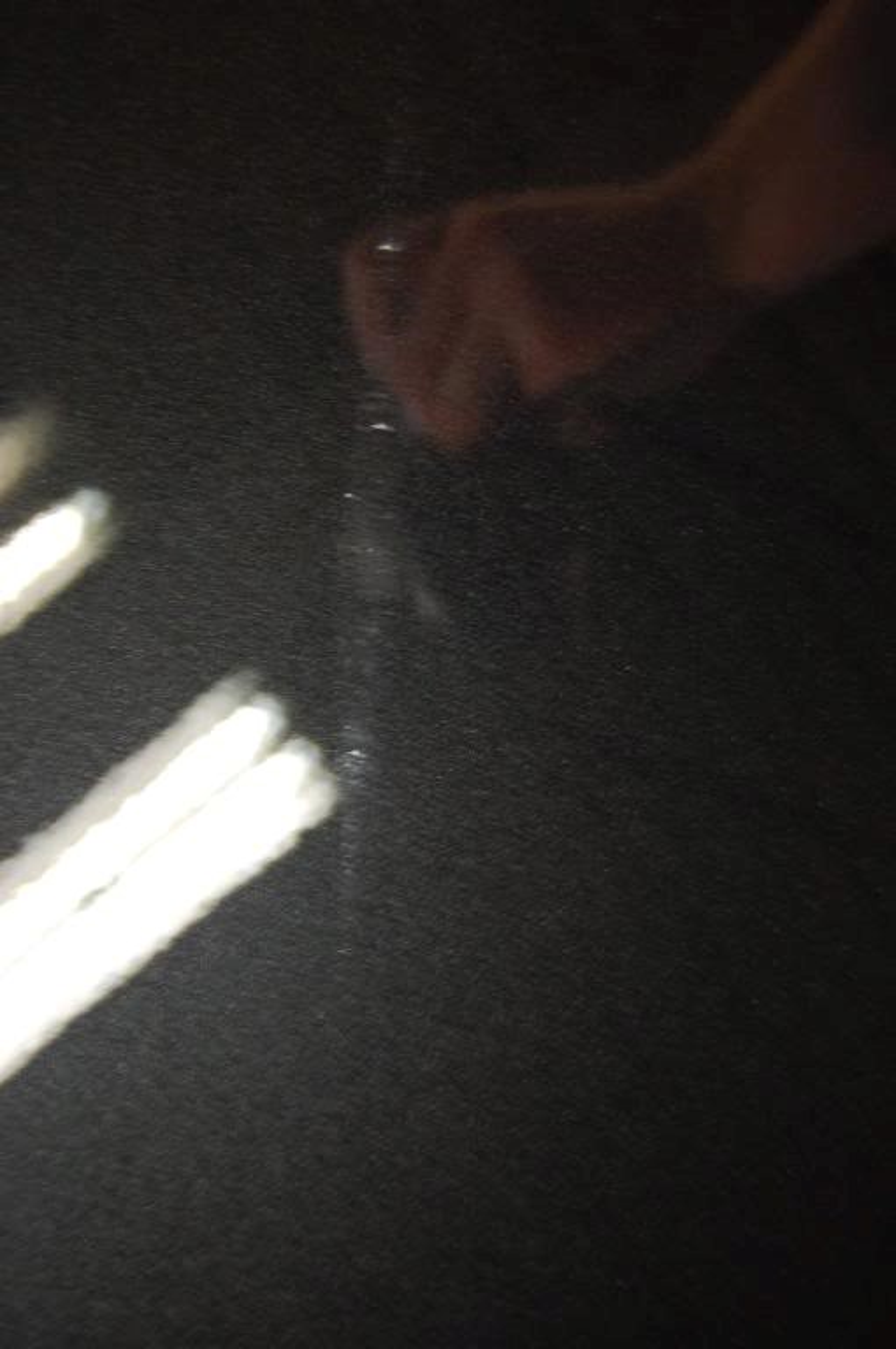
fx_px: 1965
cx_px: 448
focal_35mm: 52
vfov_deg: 37.9
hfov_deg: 25.7
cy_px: 674
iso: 400
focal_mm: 35
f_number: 4.8
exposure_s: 1/10
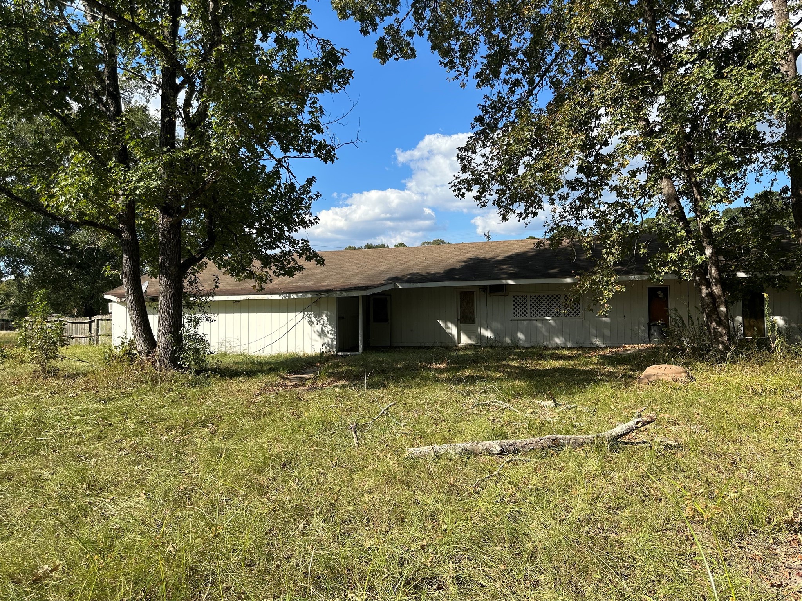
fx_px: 556
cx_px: 401
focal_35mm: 24
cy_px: 300
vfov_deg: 56.8
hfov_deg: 71.6
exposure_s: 1/3247
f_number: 1.78
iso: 80
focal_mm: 6.86
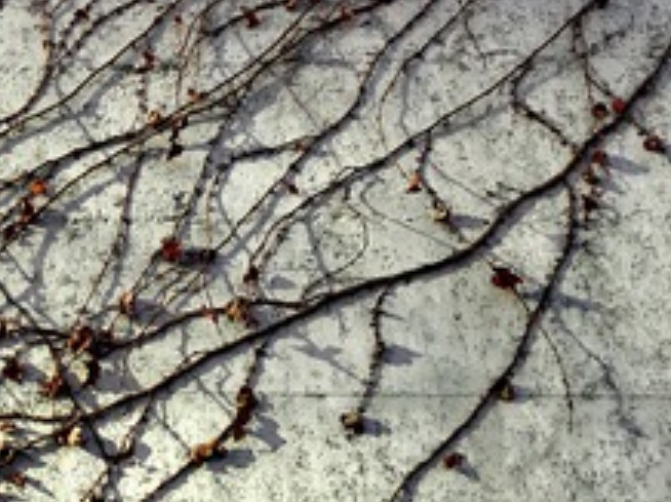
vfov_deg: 18.1
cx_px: -160
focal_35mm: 80
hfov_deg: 22.3
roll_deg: -1.7
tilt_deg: +25.2
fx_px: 1549
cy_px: 46
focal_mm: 4.15
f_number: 2.2
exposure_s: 1/523
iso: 25
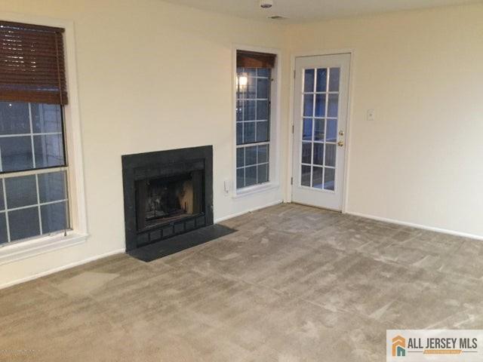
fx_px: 433
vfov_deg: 45.4
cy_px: 181
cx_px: 242
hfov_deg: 58.4
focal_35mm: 31
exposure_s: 1/15
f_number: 2.4
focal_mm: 3.3
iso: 400
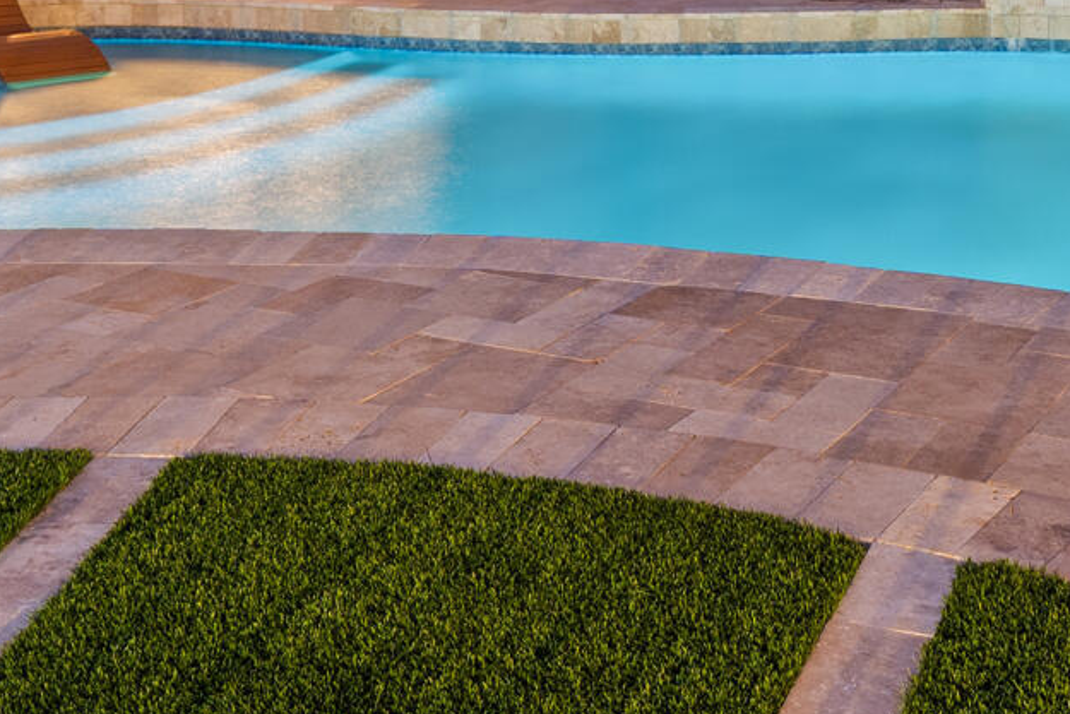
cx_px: 722
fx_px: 1784
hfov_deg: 33.1
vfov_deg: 20.5
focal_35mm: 60
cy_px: -234
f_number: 9
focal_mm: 10
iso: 250
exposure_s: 30
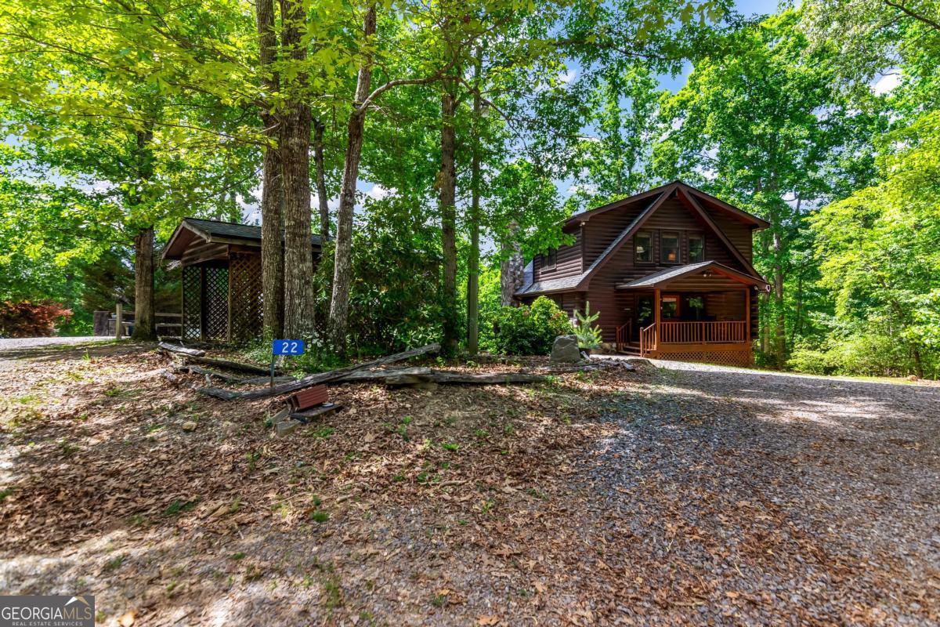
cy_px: 314
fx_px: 431
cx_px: 470
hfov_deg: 95.0
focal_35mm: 16
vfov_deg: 72.1
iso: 200
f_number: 5.6
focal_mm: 11
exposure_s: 1/125
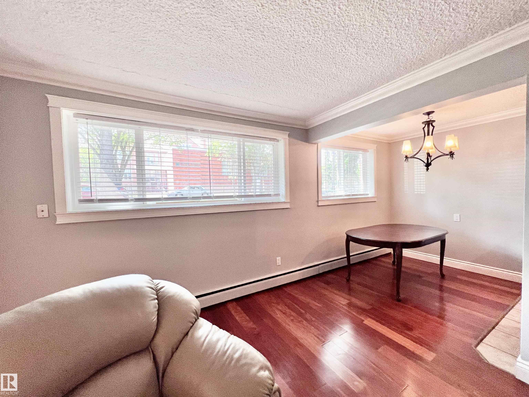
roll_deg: +1.6
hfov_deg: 106.2
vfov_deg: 89.9
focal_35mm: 13
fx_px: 199
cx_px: 264
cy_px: 198
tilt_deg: -2.2
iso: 125
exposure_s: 1/120
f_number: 1.8
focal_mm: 1.57
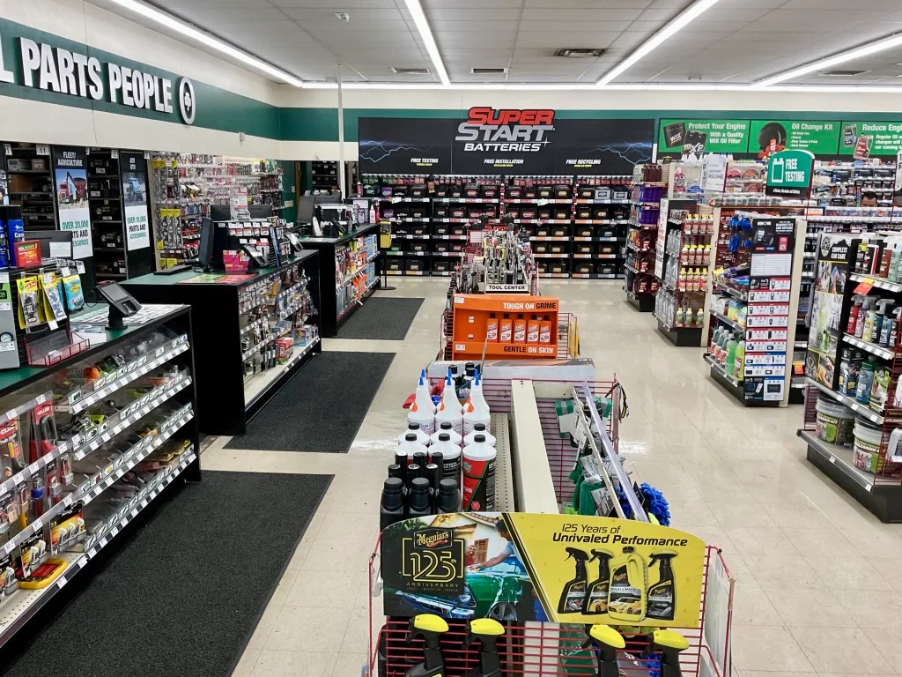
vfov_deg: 48.2
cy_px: 338
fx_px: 756
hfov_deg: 61.7
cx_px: 451
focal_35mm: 29
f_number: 1.8
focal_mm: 3
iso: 40
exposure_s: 1/60
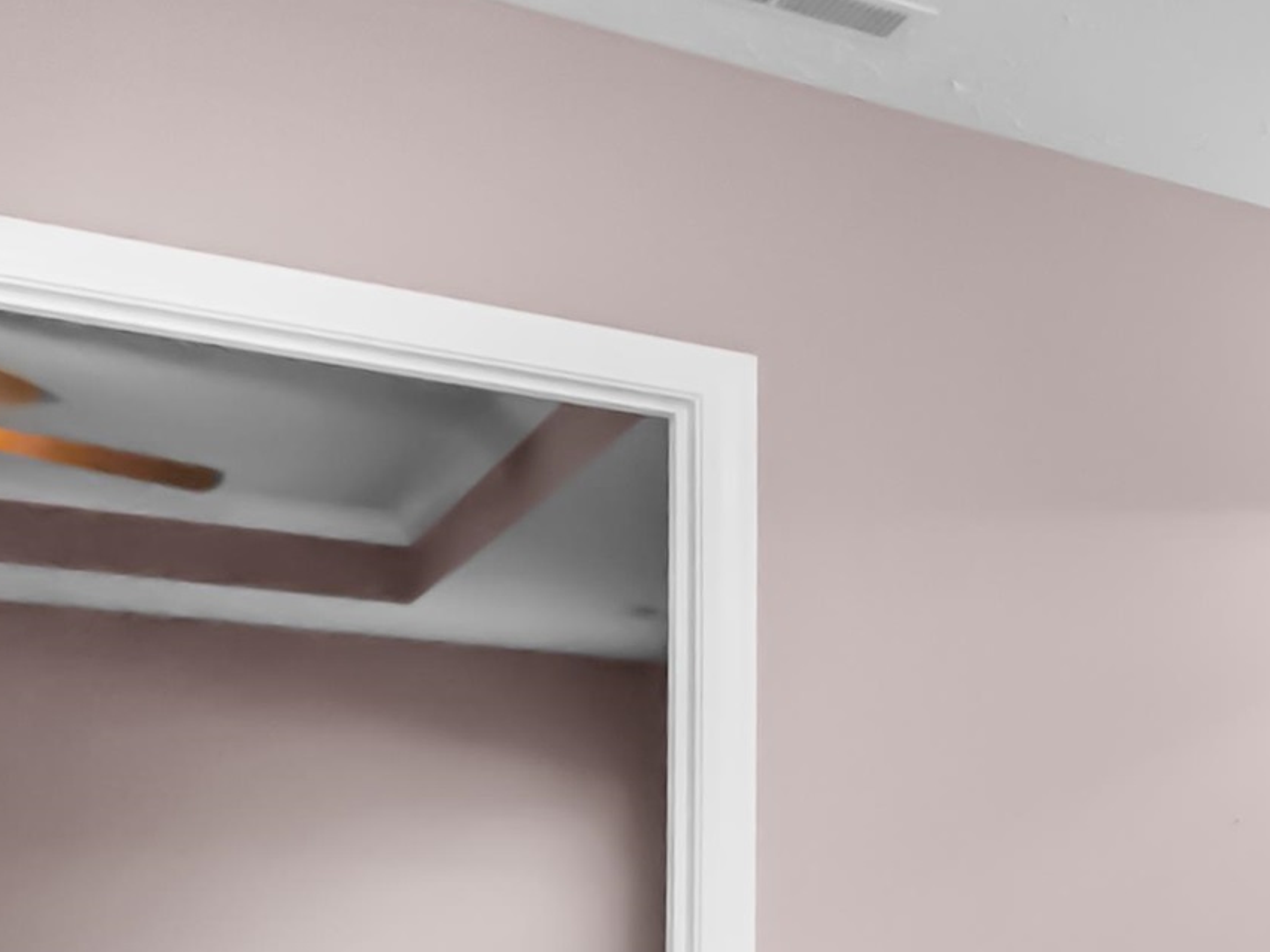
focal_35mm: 52
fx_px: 1908
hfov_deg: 26.7
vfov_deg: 26.3
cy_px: 989
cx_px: 1889
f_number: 4.5
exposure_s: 1/400
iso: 2500
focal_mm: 10
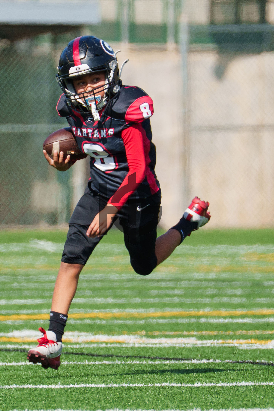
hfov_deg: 1.3
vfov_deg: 2.0
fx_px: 11994
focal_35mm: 1051
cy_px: 219
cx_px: 98
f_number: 6.3
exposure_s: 1/2000
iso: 500
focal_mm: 400
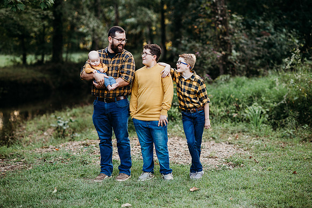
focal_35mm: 85
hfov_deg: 23.9
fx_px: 737
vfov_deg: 16.1
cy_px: 104
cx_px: 156
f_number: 2.2
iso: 200
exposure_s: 1/200
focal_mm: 85
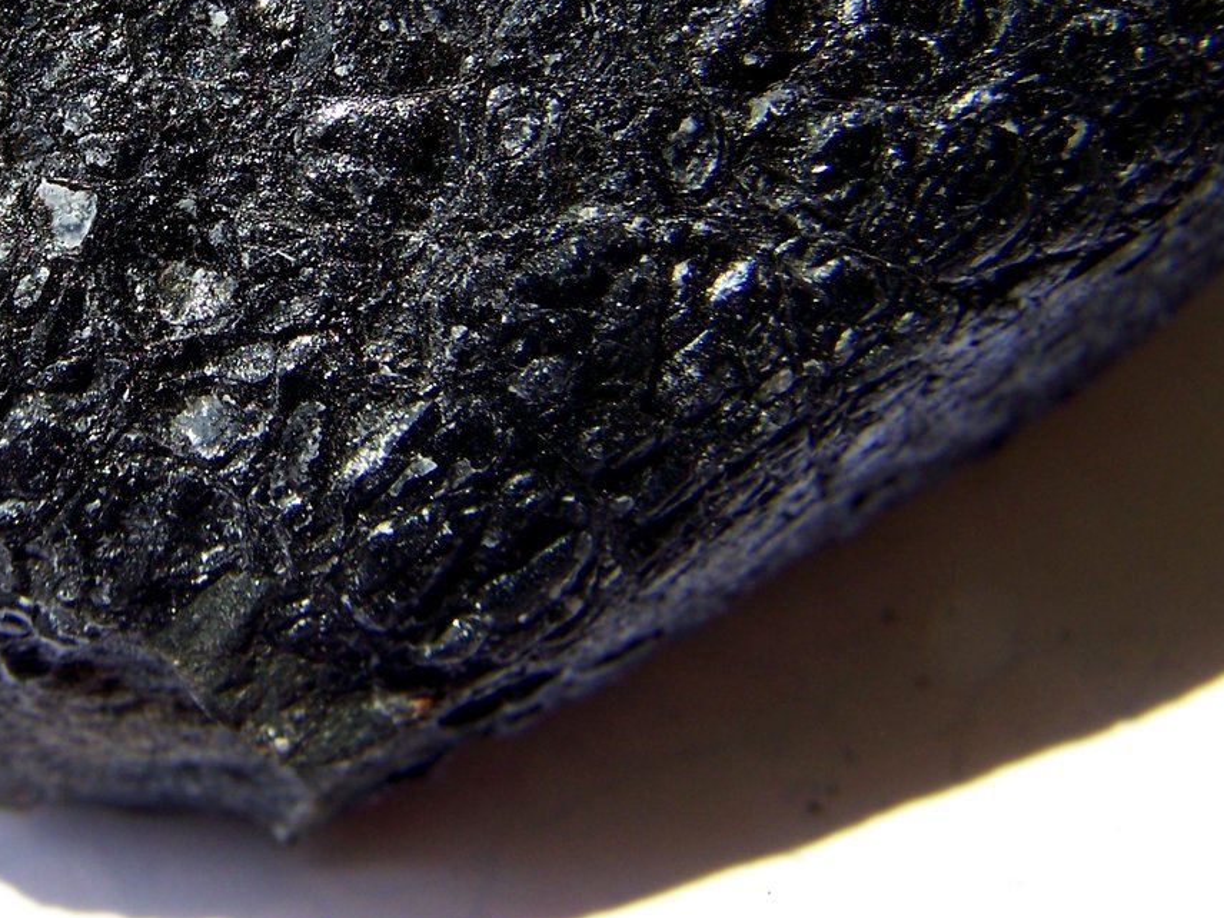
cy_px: 103
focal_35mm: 71
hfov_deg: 26.4
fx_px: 2511
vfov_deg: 20.3
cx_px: 103
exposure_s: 1/400
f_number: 4
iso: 64
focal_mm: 6.3
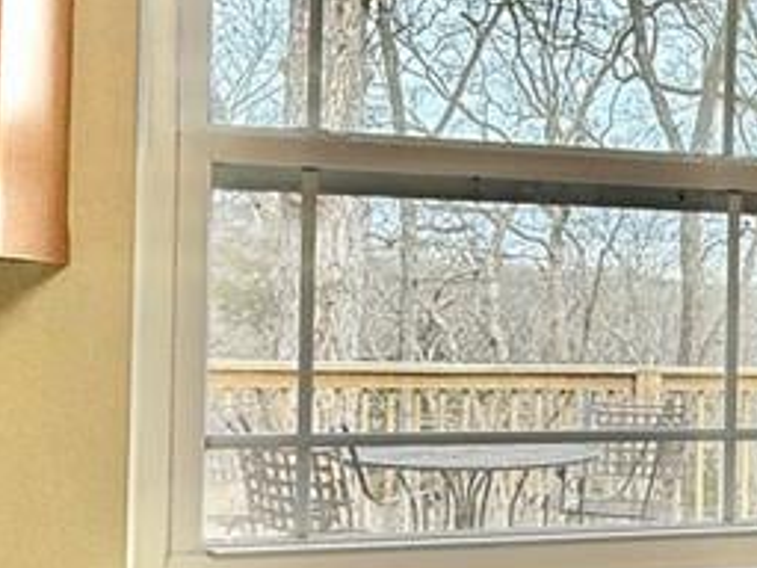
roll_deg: -1.8
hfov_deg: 31.8
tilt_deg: -0.6
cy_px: 314
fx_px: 1225
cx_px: 751
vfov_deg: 26.1
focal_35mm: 56
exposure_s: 1/216
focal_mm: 2.22
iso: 50
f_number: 2.2
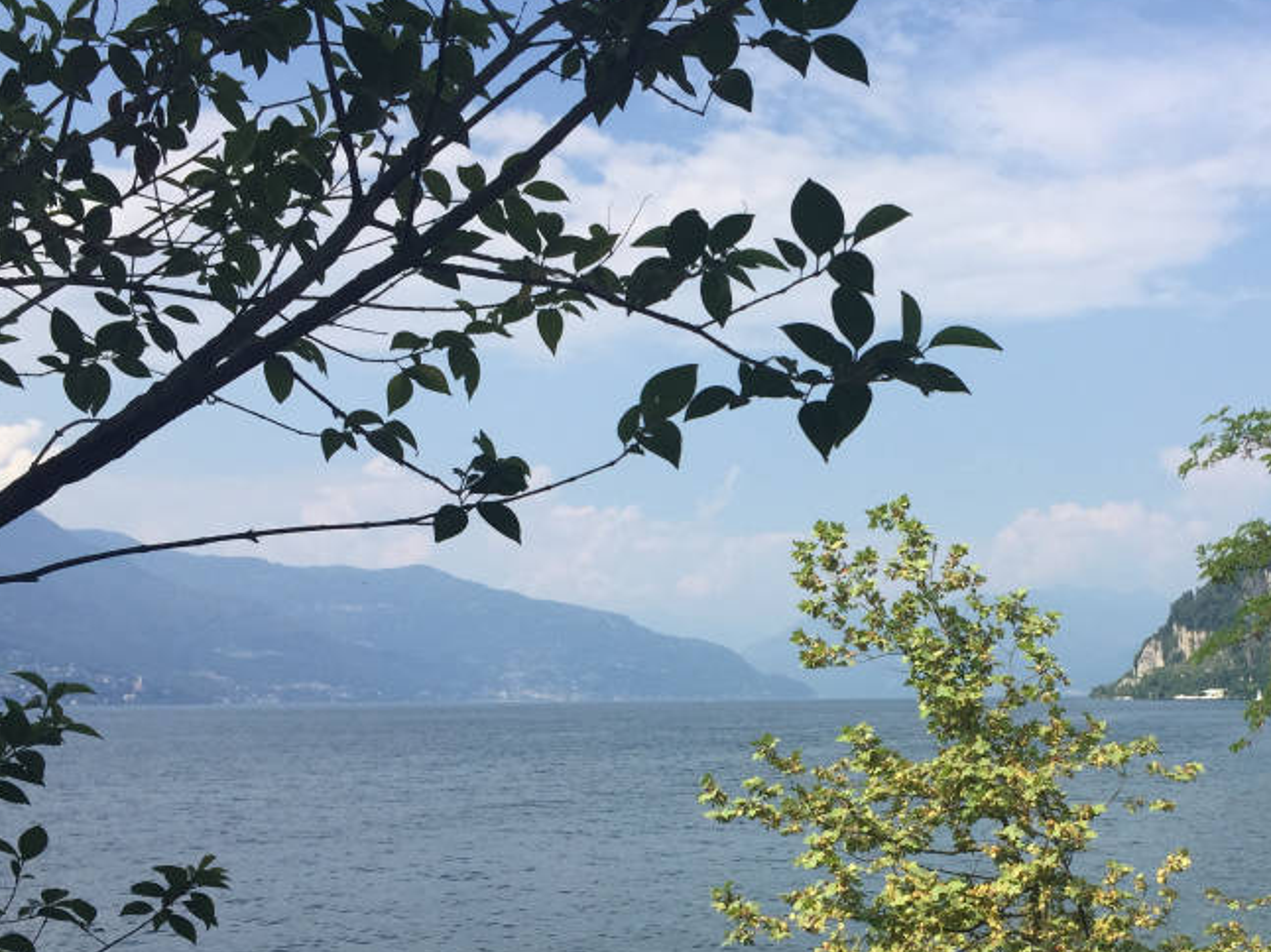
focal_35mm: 46
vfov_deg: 30.9
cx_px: 897
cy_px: 726
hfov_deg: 40.5
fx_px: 1688
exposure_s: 1/1980
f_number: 2.2
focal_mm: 4.15
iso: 32
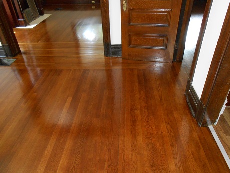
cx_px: 115
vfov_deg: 53.1
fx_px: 173
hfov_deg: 67.3
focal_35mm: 26
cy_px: 86
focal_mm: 4.6
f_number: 3.5
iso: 500
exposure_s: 1/25
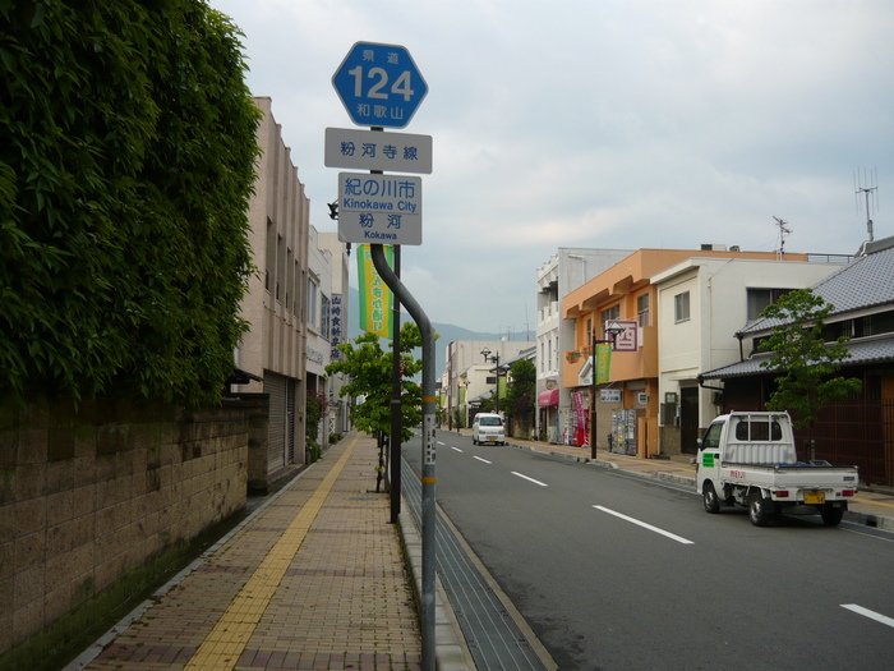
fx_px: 852
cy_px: 336
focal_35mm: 33
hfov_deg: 55.4
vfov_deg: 42.9
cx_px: 447
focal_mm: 5.5
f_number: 2.8
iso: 100
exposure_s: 1/320
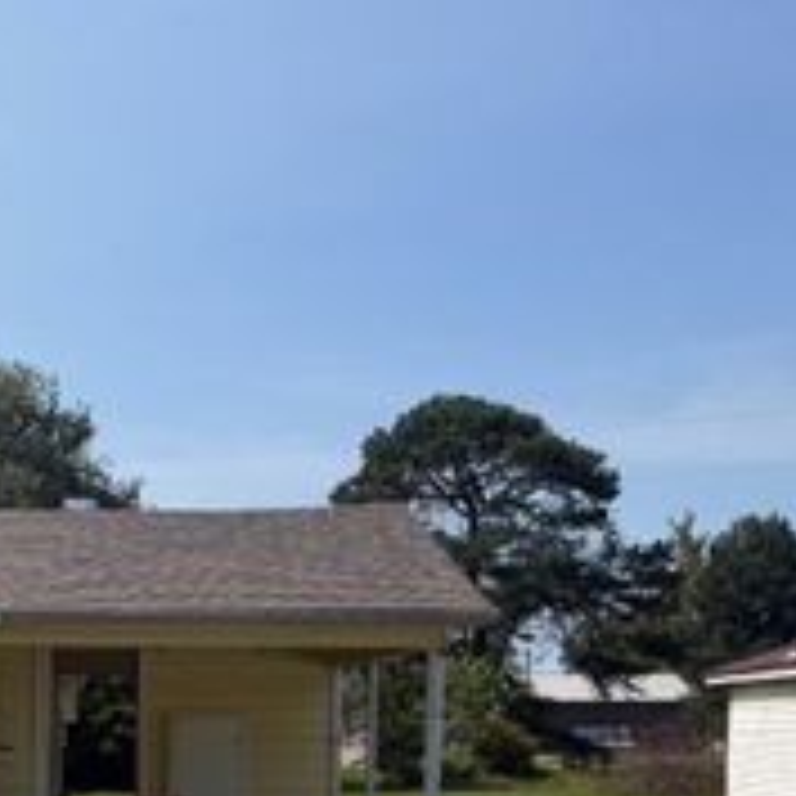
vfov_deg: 26.7
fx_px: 1561
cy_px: 834
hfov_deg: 26.3
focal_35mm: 60
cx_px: -85
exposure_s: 1/6173
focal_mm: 6.76
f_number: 1.78
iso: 80
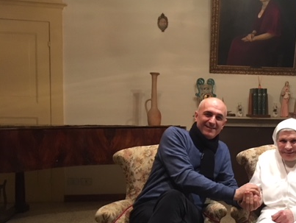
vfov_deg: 31.4
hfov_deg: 39.7
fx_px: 394
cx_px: 234
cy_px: 141
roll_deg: -1.8
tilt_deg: -3.5
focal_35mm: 46
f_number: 2.2
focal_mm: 4.15
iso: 250
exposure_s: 1/17
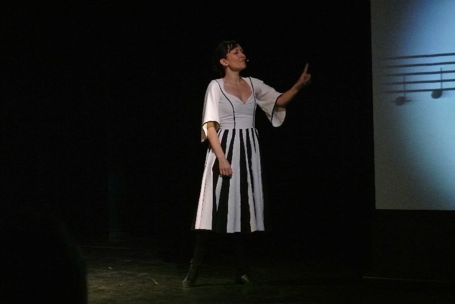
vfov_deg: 13.7
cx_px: 228
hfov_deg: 20.4
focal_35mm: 100
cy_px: 152
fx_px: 1265
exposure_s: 1/80
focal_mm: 37.3
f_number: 7.1
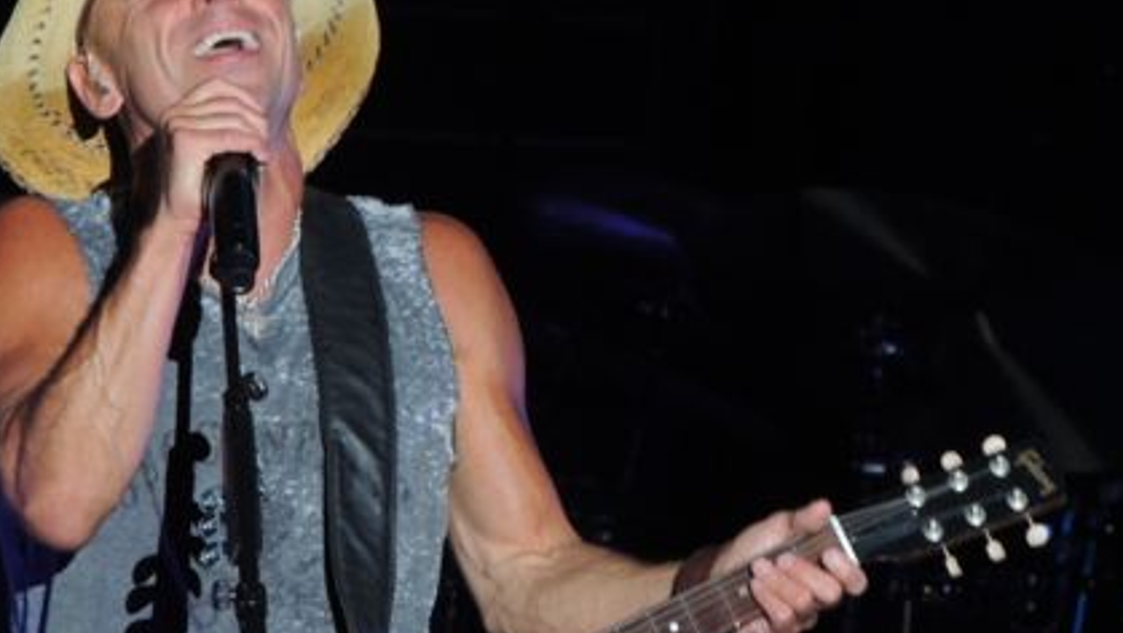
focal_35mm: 936
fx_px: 27881
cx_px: 528
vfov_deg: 1.3
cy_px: 196
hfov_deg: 2.3
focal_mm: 107
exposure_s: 1/80
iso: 400
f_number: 4.9
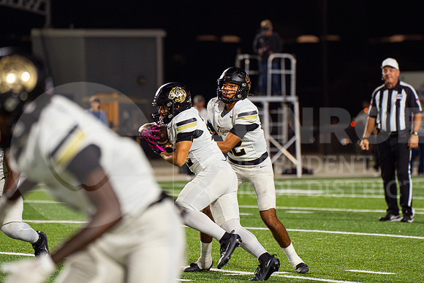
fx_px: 3158
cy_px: 113
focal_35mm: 268
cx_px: 210
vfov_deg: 5.1
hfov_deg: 7.7
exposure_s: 1/1250
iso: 2500
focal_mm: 180
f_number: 3.2
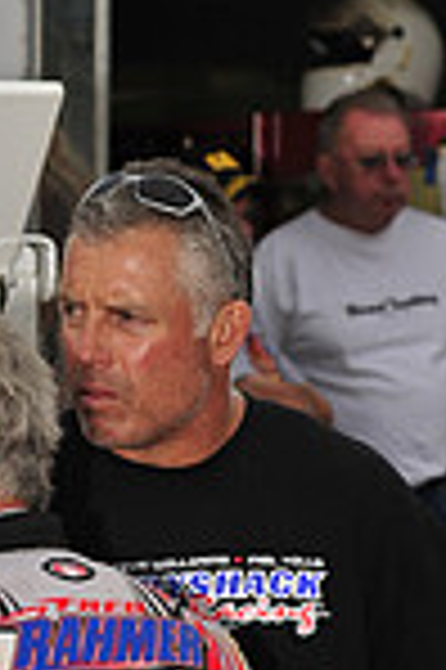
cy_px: 499
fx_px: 8102
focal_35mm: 435
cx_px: 162
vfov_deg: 4.7
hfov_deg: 3.2
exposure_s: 1/320
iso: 500
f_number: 8
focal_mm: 112
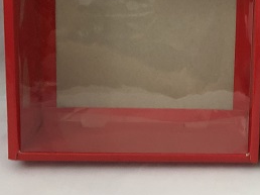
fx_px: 570
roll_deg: -3.5
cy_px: 4
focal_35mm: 76
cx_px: 264
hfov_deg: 24.4
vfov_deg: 18.9
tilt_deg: -26.7
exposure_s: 1/12
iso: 100
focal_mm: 3.99
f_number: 1.8
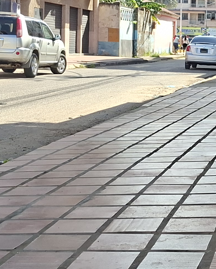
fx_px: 735
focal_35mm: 92
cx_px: 236
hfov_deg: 16.2
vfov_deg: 20.7
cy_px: 74
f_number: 1.8
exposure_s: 1/917
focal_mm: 5.54
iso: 50
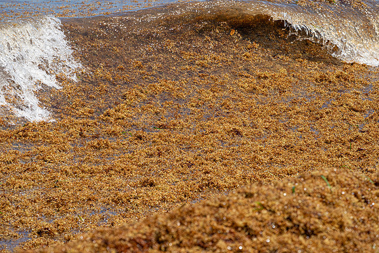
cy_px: 126
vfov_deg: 6.5
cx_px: 190
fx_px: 2232
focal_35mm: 212
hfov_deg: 9.7
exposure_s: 1/1250
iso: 640
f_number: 10
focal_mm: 212
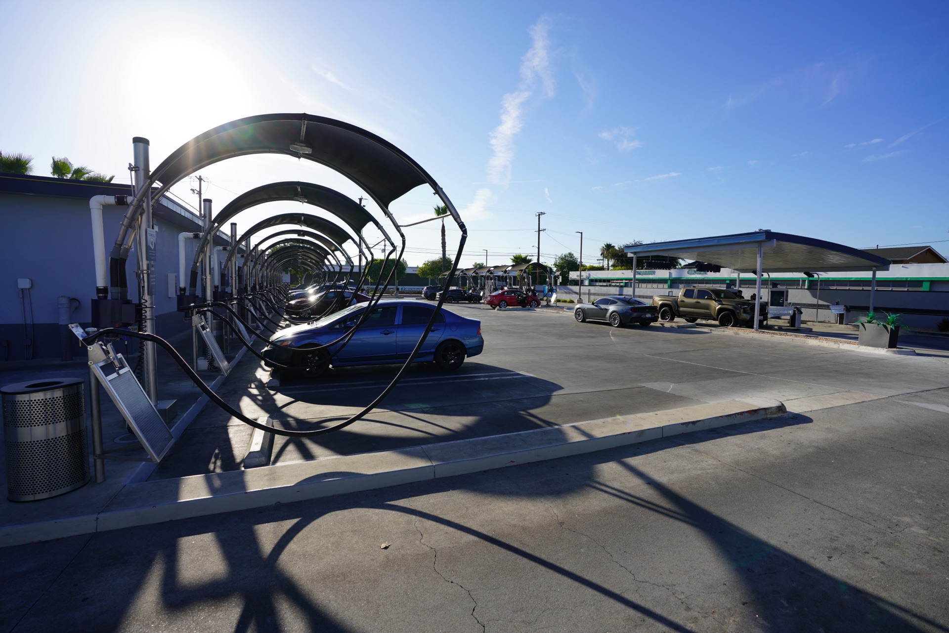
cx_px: 474
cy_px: 316
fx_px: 422
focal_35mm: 16
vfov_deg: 73.8
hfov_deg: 96.7
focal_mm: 16
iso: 100
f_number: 5
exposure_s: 1/640
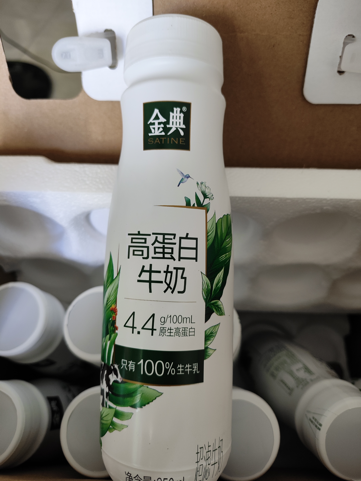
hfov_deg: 54.9
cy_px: 240
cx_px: 180
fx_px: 347
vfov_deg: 69.4
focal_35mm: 25
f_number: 1.79
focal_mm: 4.71
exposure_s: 1/33.3
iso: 198
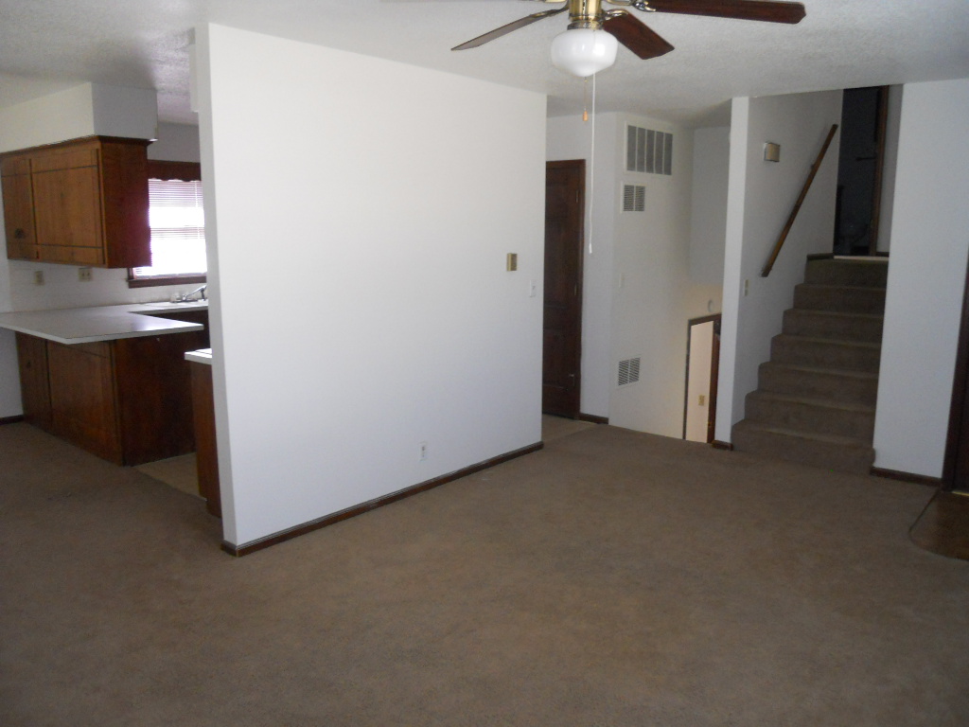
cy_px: 364
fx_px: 784
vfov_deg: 49.7
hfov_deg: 63.4
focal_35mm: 28
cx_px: 484
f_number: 2.7
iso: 400
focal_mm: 5
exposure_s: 1/60
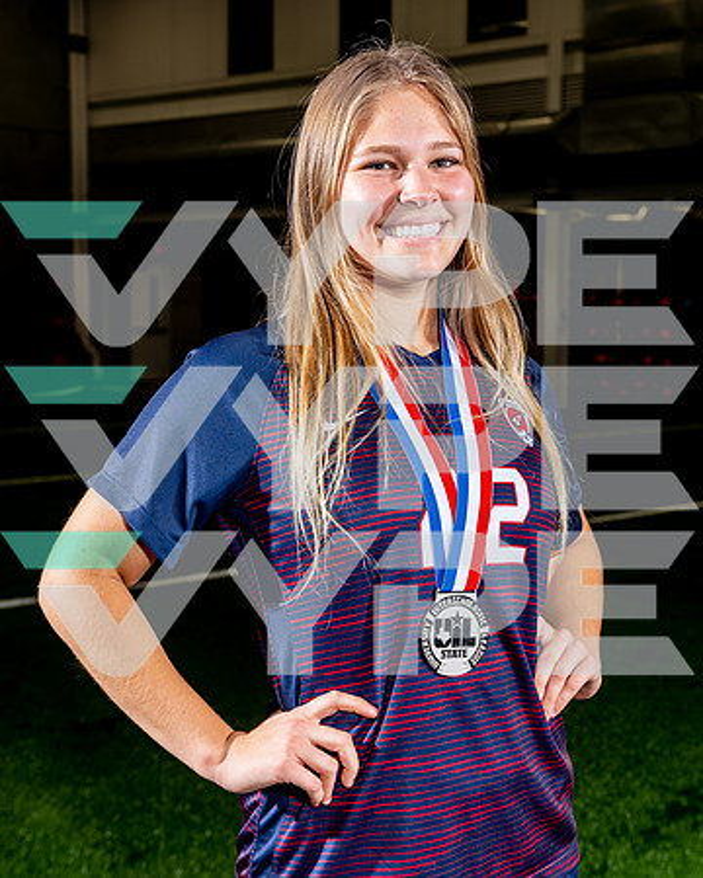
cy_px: 439
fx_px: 1574
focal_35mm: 61
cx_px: 404
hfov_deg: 25.1
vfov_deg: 31.2
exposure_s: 1/125
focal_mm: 43
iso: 100
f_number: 5.6
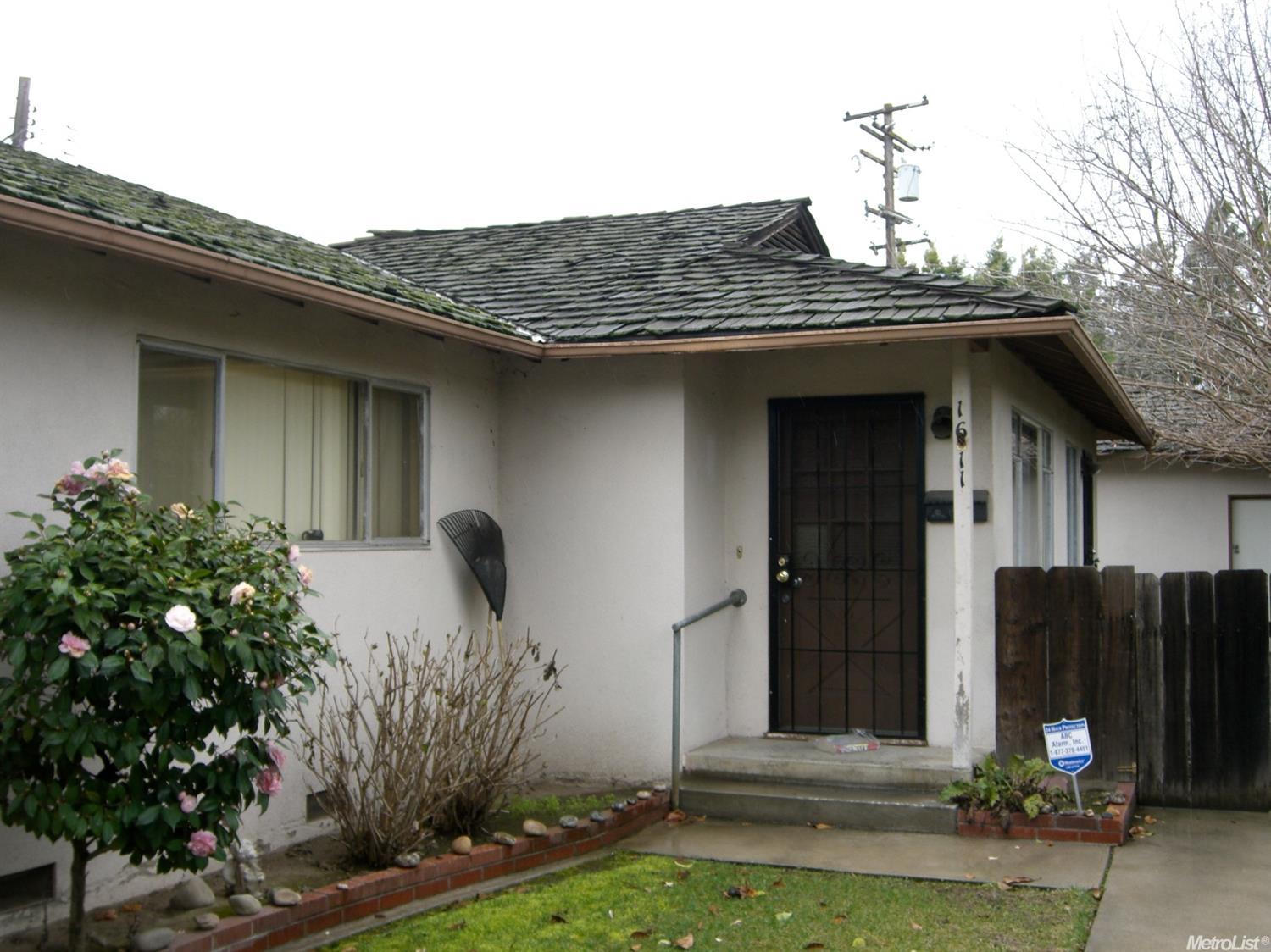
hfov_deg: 49.0
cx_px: 636
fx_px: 1395
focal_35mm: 38
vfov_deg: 37.7
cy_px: 476
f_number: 4
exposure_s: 1/200
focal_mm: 7.9
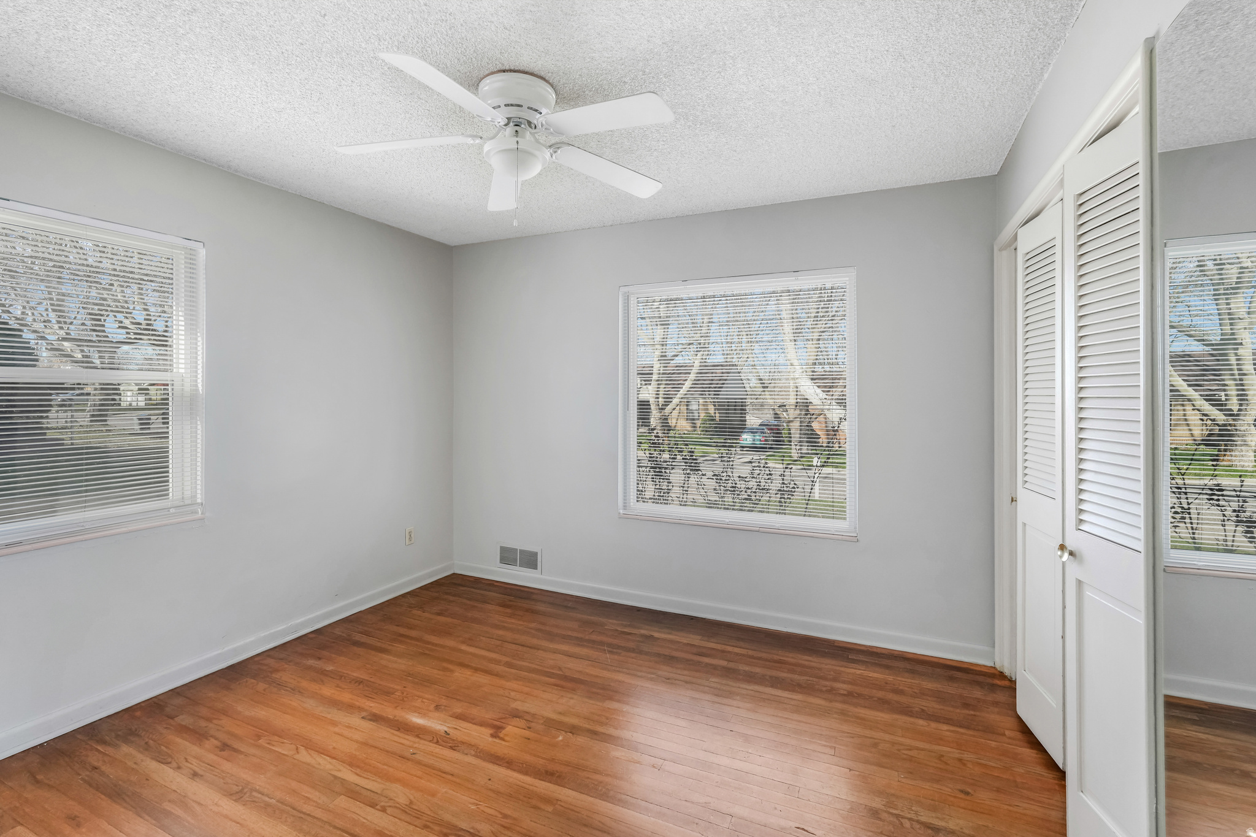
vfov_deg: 73.7
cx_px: 628
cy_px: 418
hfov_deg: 96.7
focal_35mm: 16
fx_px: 558
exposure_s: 1/30
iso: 800
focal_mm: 16
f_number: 8
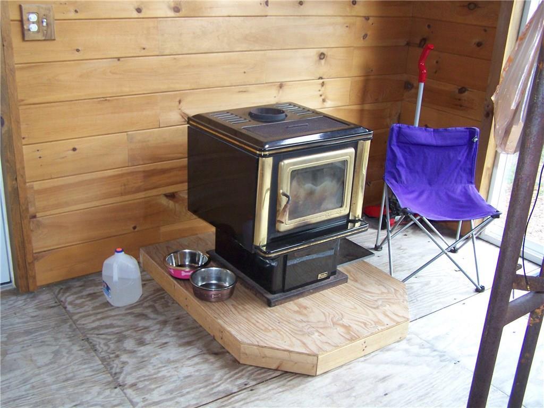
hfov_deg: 49.0
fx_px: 597
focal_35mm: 38
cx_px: 272
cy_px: 204
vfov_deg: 37.7
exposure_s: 1/60
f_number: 2.8
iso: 160
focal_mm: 6.3
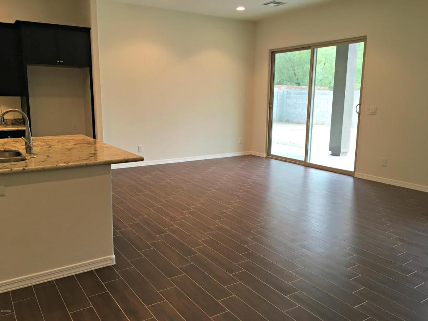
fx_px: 359
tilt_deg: -8.8
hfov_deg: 61.7
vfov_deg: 48.2
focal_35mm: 29
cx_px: 214
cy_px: 160
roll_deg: +0.2
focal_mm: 4.15
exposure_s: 1/30
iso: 50
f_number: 2.2
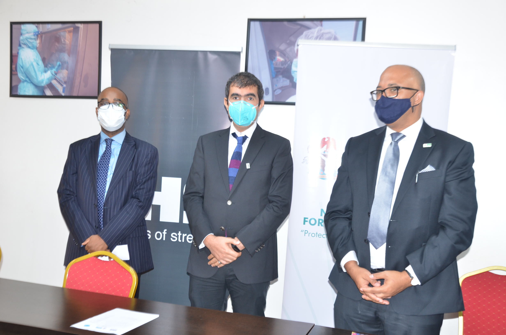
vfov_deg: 34.1
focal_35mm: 39
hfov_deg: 49.6
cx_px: 253
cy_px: 168
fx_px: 547
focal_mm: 26
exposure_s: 1/30
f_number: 5.6
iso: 500
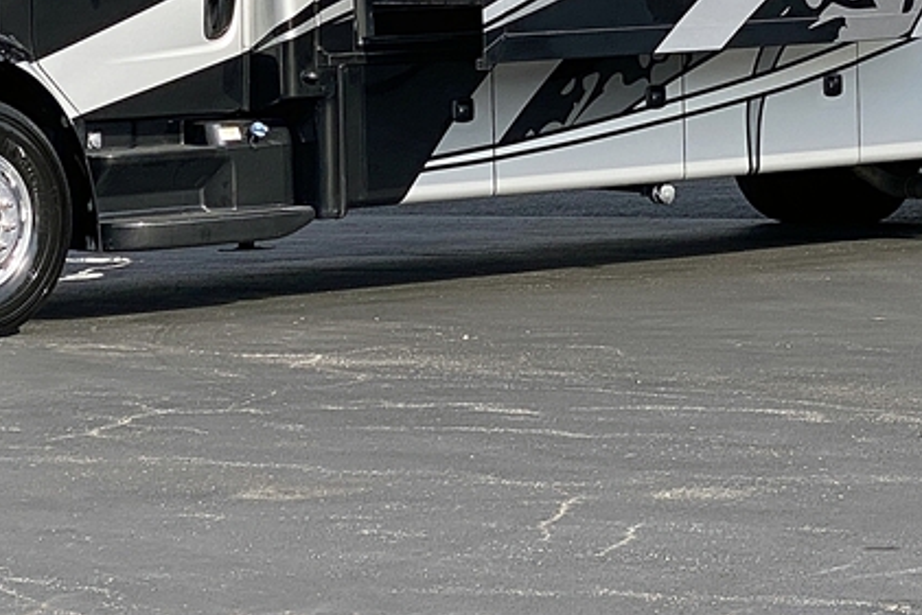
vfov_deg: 8.9
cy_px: 79
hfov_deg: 13.3
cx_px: 541
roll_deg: +2.0
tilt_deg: -2.1
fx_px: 3945
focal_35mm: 154
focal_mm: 6
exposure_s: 1/1199
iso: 20
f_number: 2
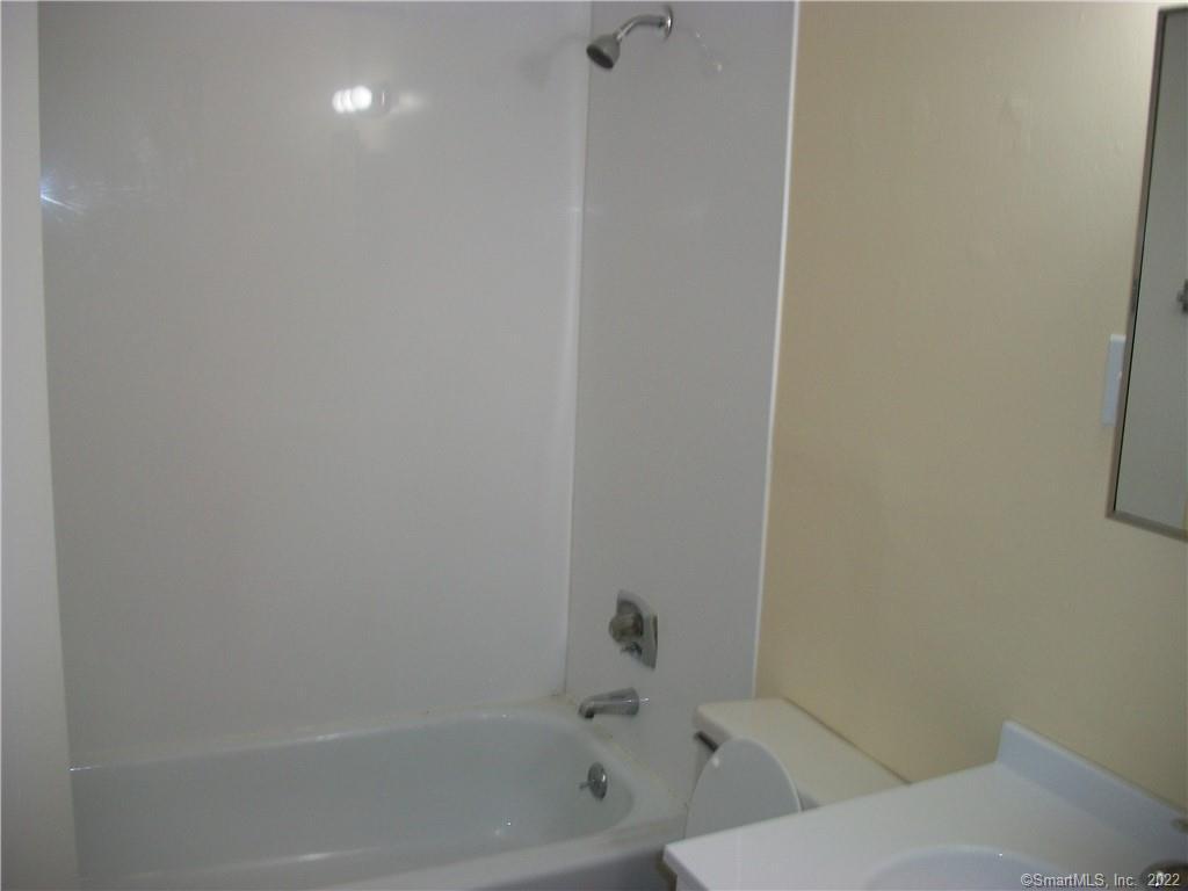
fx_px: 1098
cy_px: 446
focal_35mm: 32
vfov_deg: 44.2
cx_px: 594
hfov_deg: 56.8
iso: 80
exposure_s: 1/30
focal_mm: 5.7
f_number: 2.9
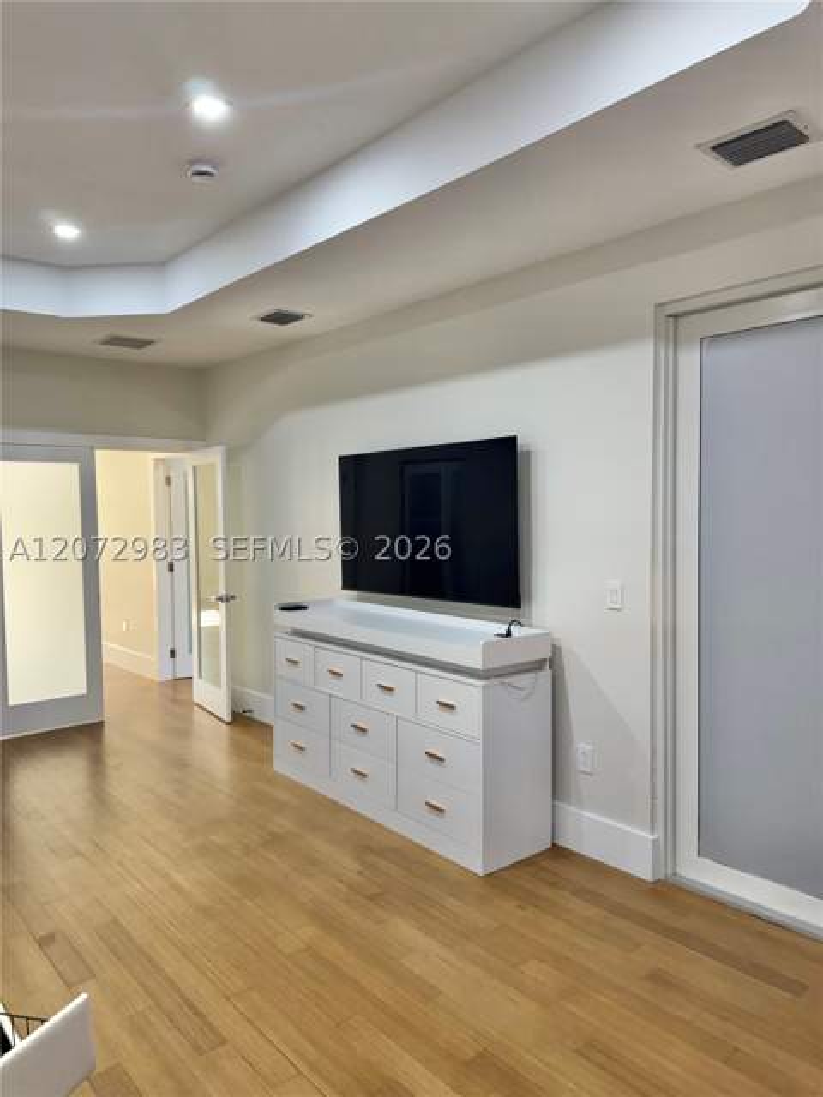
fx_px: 761
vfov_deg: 71.6
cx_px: 412
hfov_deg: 56.8
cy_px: 548
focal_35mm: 24
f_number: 1.78
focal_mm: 6.76
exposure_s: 1/120
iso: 200
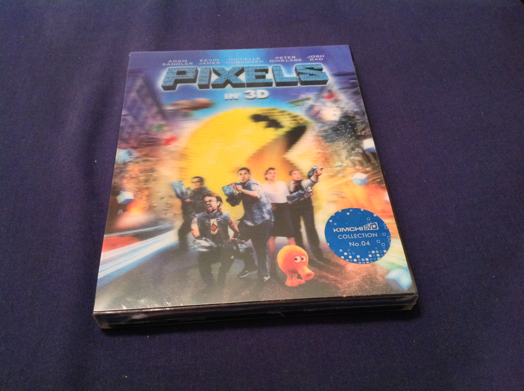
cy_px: 196
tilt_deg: -45.2
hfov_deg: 52.7
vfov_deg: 40.6
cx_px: 262
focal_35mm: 35
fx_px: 529
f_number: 2.4
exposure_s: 1/15
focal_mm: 4.28
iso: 500
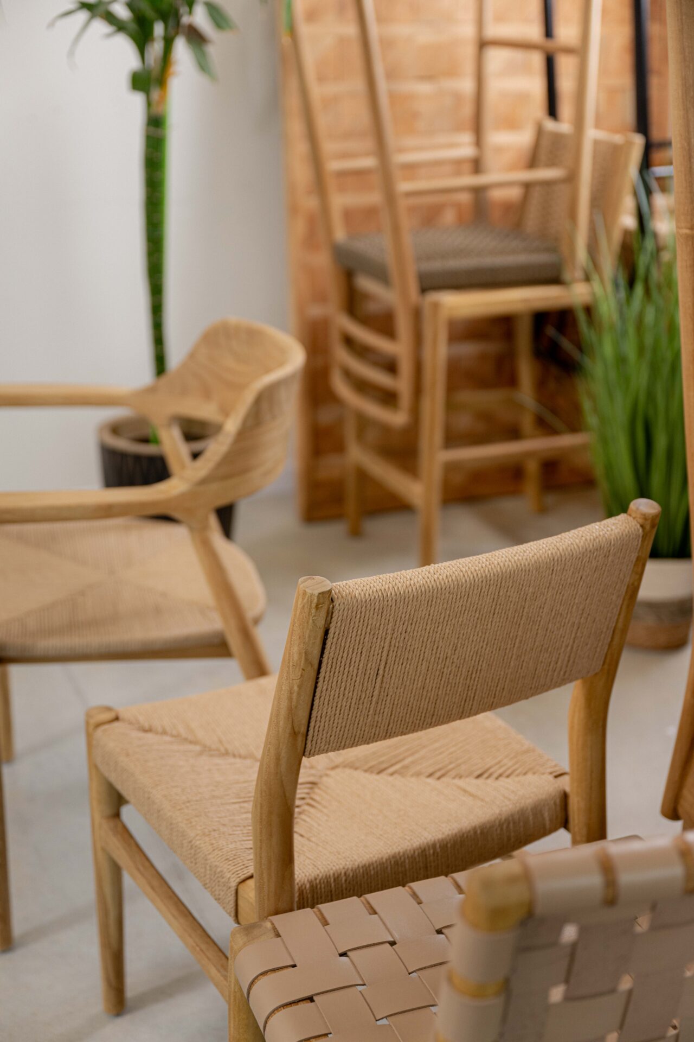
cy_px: 521
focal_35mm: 48
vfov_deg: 41.1
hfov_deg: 28.1
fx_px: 1388
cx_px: 347
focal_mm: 48
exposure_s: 1/125
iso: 125
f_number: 2.8
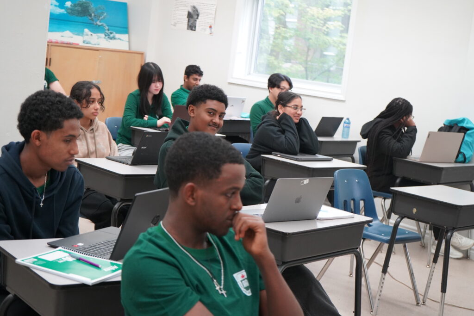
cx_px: 237
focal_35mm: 58
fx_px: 764
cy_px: 158
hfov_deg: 34.5
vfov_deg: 23.4
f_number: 5
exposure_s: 1/160
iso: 5000
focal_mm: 58
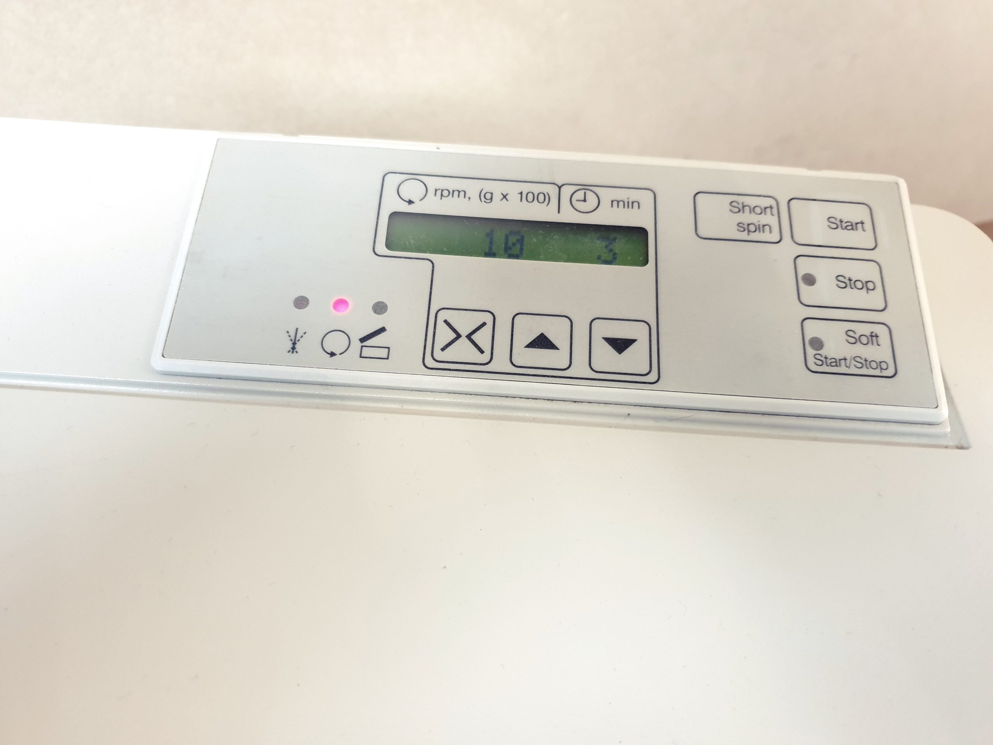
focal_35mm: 26
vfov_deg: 53.1
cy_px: 372
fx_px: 746
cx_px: 496
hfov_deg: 67.3
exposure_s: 1/50
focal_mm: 4.3
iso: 250
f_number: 1.5
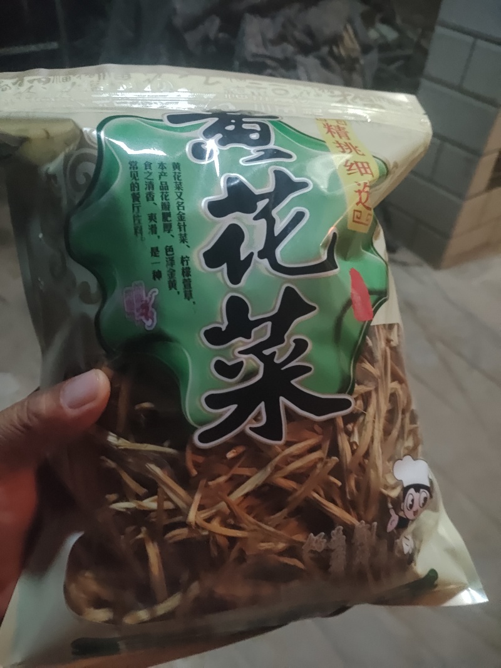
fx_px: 502
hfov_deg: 53.1
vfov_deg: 67.3
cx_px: 250
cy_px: 334
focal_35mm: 26
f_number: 1.8
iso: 6613
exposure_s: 1/25
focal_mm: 4.26
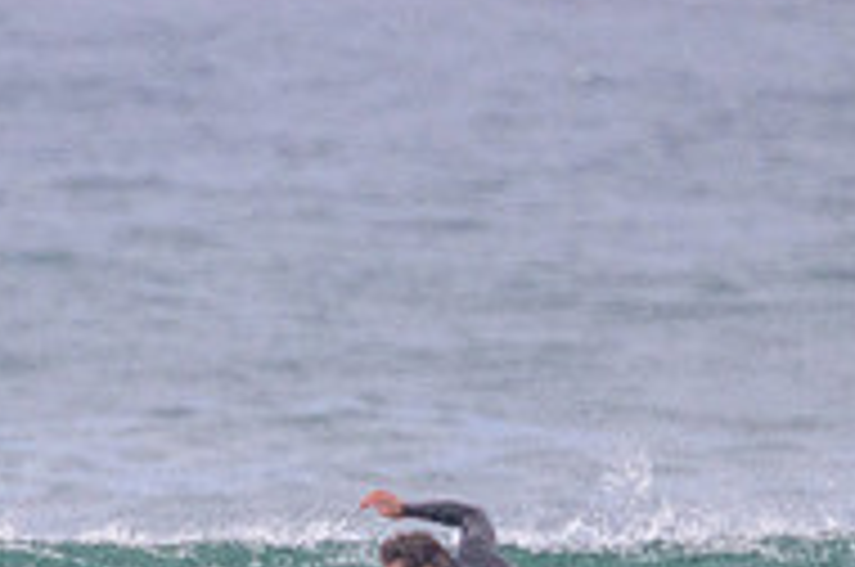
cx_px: 153
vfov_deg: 0.6
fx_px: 58041
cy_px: 691
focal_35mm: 2448
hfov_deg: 0.8
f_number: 11
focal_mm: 800
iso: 1800
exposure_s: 1/2000
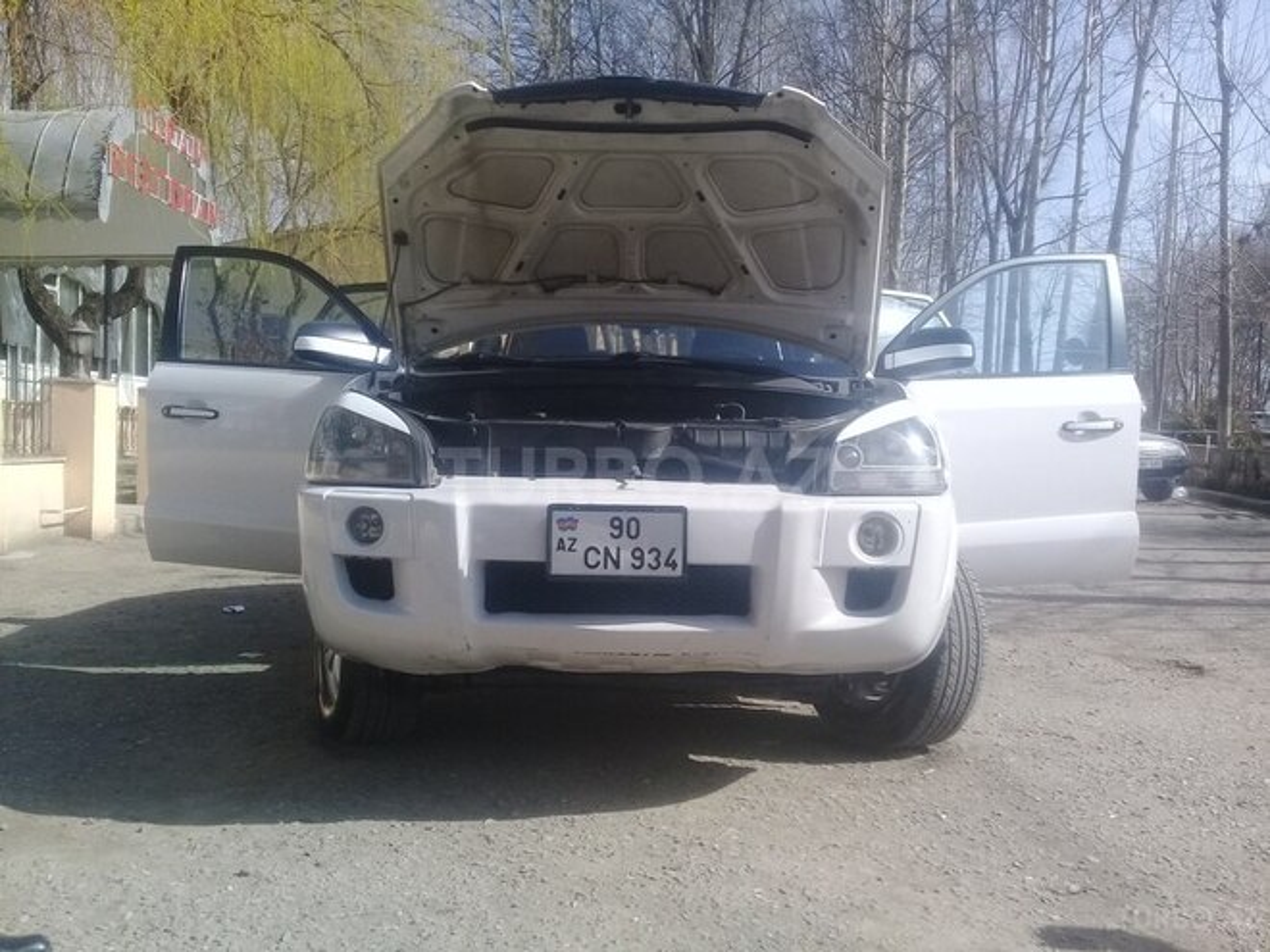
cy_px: 476
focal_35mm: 31
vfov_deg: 45.4
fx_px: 1137
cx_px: 635
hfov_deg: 58.4
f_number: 2.2
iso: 50
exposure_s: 1/1048
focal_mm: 3.3
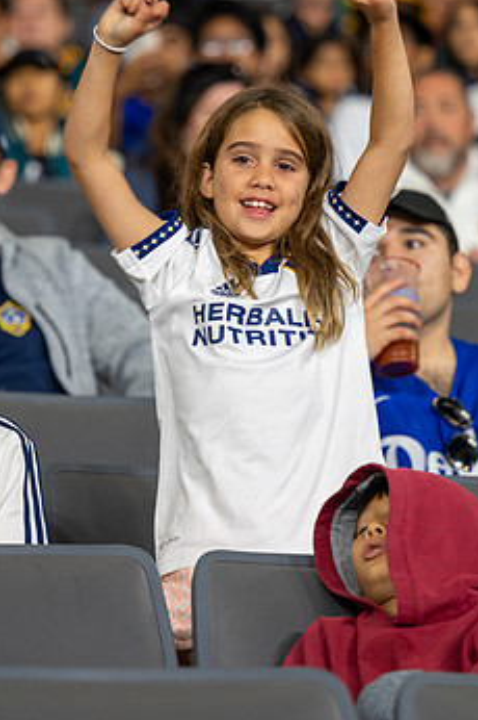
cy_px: 258
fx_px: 5069
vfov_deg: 8.1
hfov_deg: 5.4
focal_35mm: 254
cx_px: 254
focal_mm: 130
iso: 800
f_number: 2.8
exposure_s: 1/200
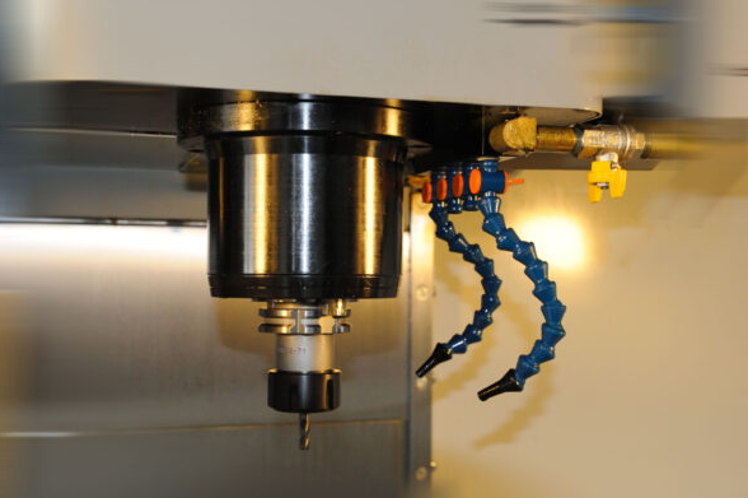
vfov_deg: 26.4
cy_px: 253
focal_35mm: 51
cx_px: 378
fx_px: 1059
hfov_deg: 38.9
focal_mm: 50
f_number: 7.1
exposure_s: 1/200
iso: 4000
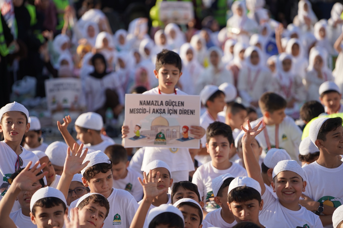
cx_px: 172
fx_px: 1905
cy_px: 114
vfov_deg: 6.9
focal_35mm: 200
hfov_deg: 10.3
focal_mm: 200
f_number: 4
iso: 100
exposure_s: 1/400
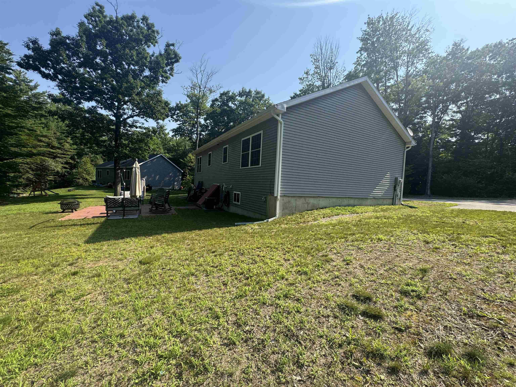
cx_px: 258
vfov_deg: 85.7
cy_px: 194
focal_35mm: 14
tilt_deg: -2.0
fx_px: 209
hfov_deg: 102.1
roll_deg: -3.2
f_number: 2.2
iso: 40
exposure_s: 1/610
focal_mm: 2.22
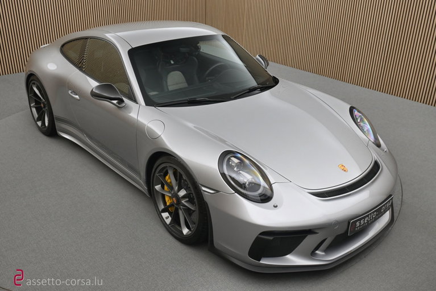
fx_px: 418
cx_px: 218
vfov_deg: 38.4
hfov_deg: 55.1
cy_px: 146
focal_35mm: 34
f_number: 4.2
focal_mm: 23
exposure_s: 1/50
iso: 320
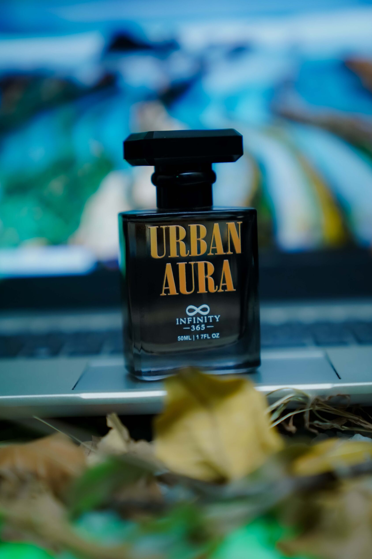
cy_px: 283
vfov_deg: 28.8
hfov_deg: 19.5
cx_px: 188
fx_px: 1085
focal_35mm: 70
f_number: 2.8
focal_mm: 69
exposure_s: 1/100
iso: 1600
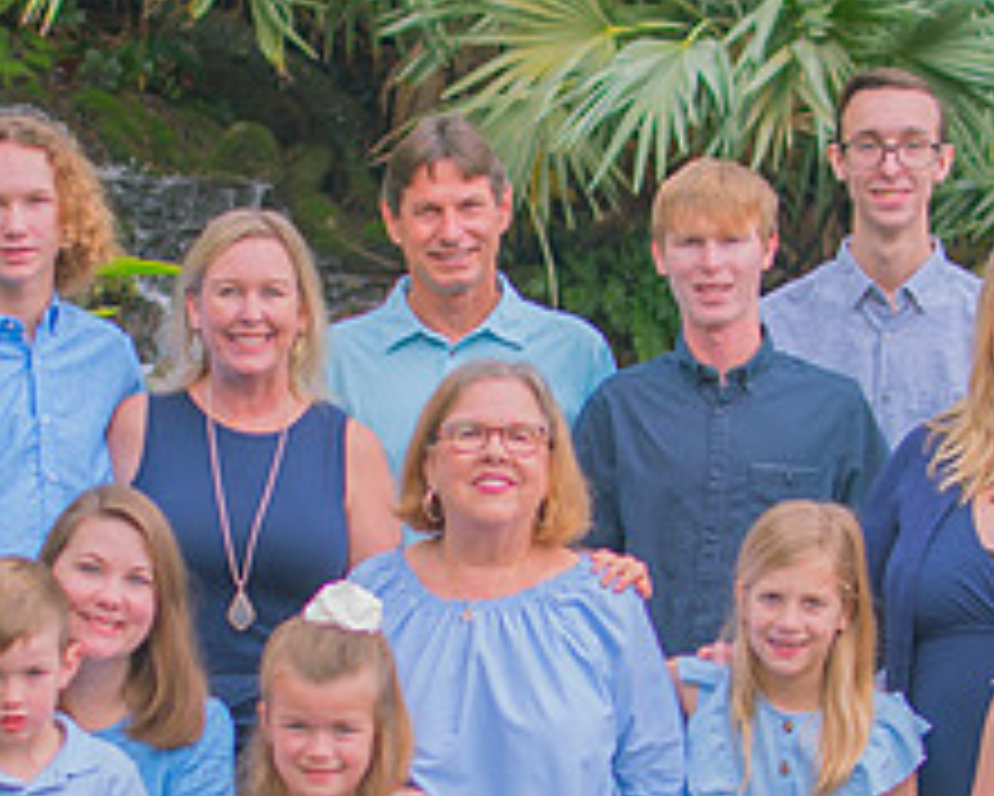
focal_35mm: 128
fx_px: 3767
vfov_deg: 12.0
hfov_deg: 15.0
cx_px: 360
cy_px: 528
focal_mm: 35
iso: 100
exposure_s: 1/250
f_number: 2.2
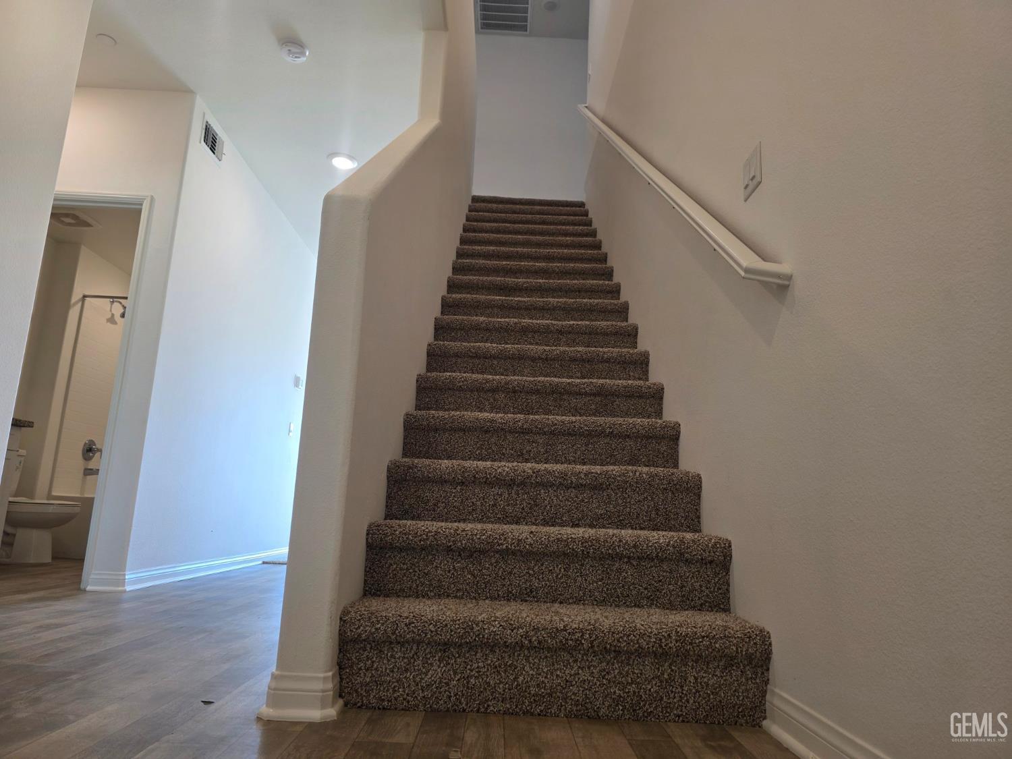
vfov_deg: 58.9
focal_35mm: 23
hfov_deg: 73.9
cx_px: 506
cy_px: 380
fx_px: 672
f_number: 1.7
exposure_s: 1/120
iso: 100
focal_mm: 6.3
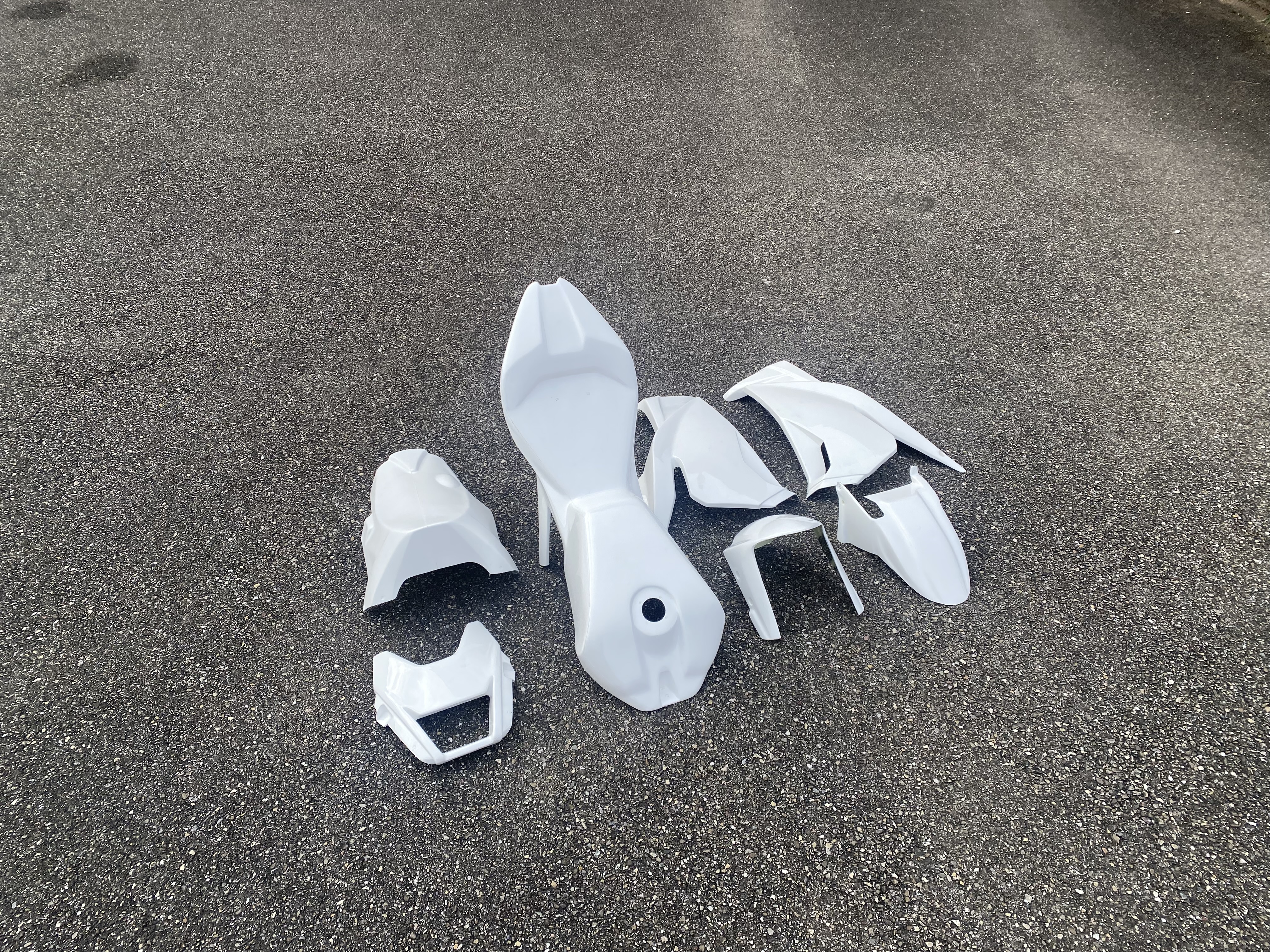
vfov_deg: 53.1
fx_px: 954
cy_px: 476
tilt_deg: -49.3
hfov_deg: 67.3
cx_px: 635
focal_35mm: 26
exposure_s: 1/1377
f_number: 1.8
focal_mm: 4.25
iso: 32
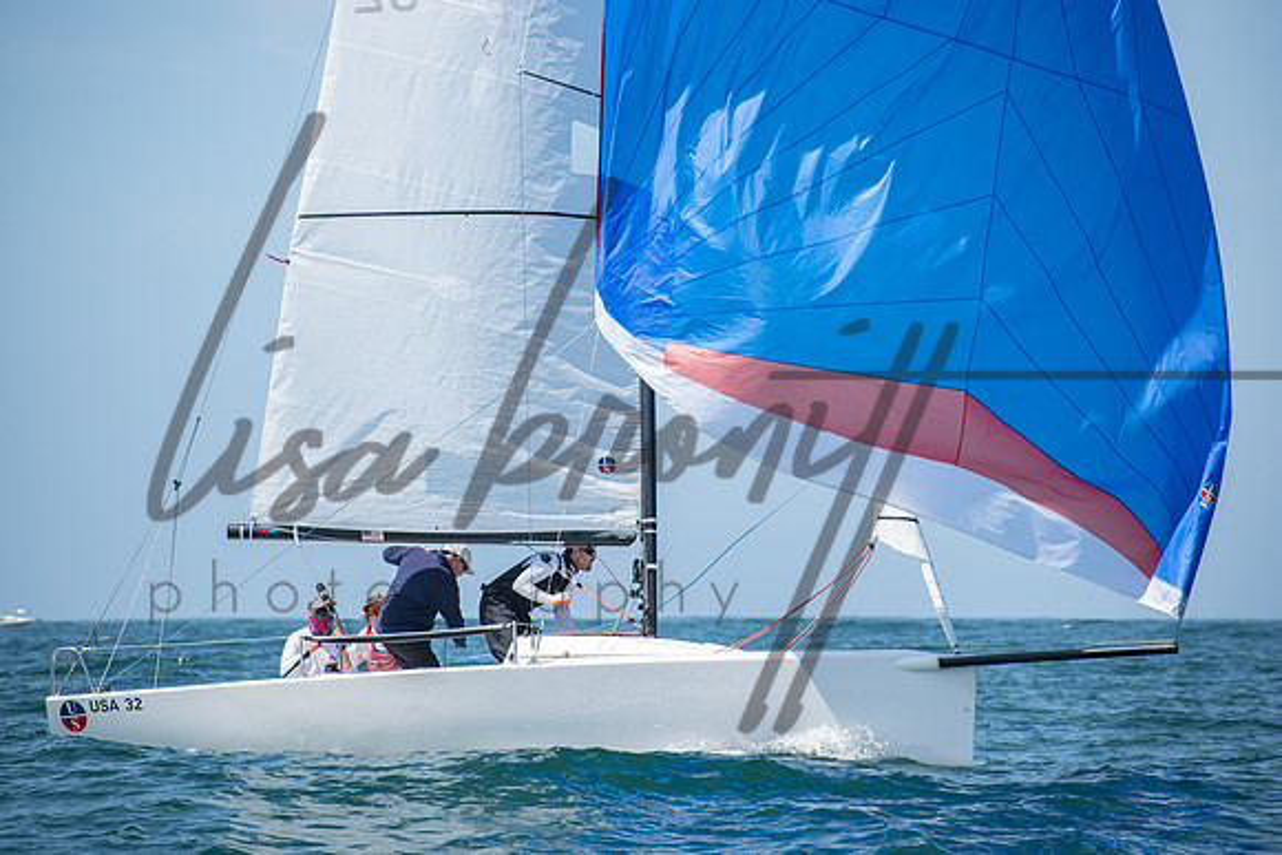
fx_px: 9008
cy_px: 428
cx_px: 633
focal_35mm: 253
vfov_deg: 5.4
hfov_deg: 8.1
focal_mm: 165
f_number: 6.3
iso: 200
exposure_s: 1/640
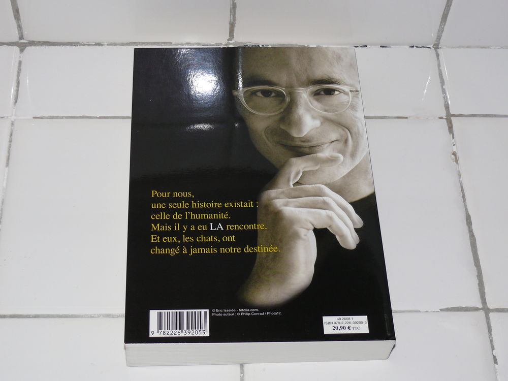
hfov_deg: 27.8
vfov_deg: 21.0
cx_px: 254
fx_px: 1027
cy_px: 190
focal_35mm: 70
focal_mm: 11.8
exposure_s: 1/30
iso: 100
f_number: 3.2
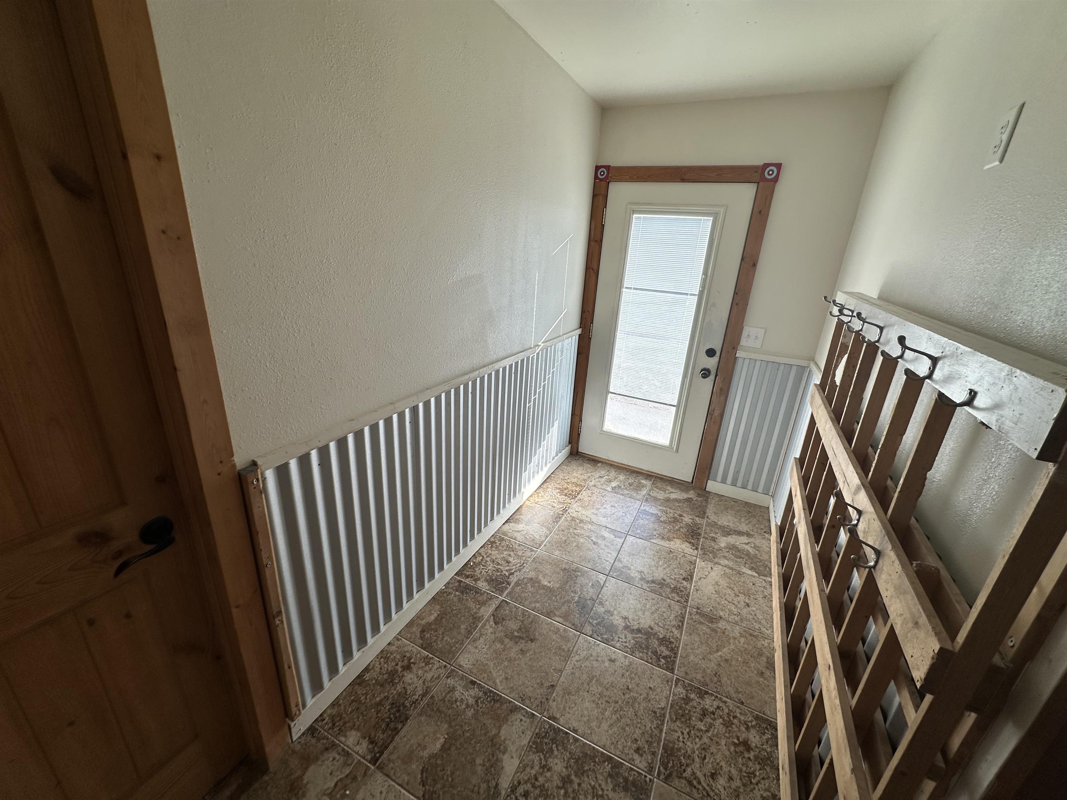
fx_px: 432
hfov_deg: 102.1
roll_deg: -3.7
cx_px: 534
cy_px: 400
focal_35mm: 14
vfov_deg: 85.7
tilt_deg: -18.6
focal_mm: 2.22
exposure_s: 1/191
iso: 40
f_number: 2.2
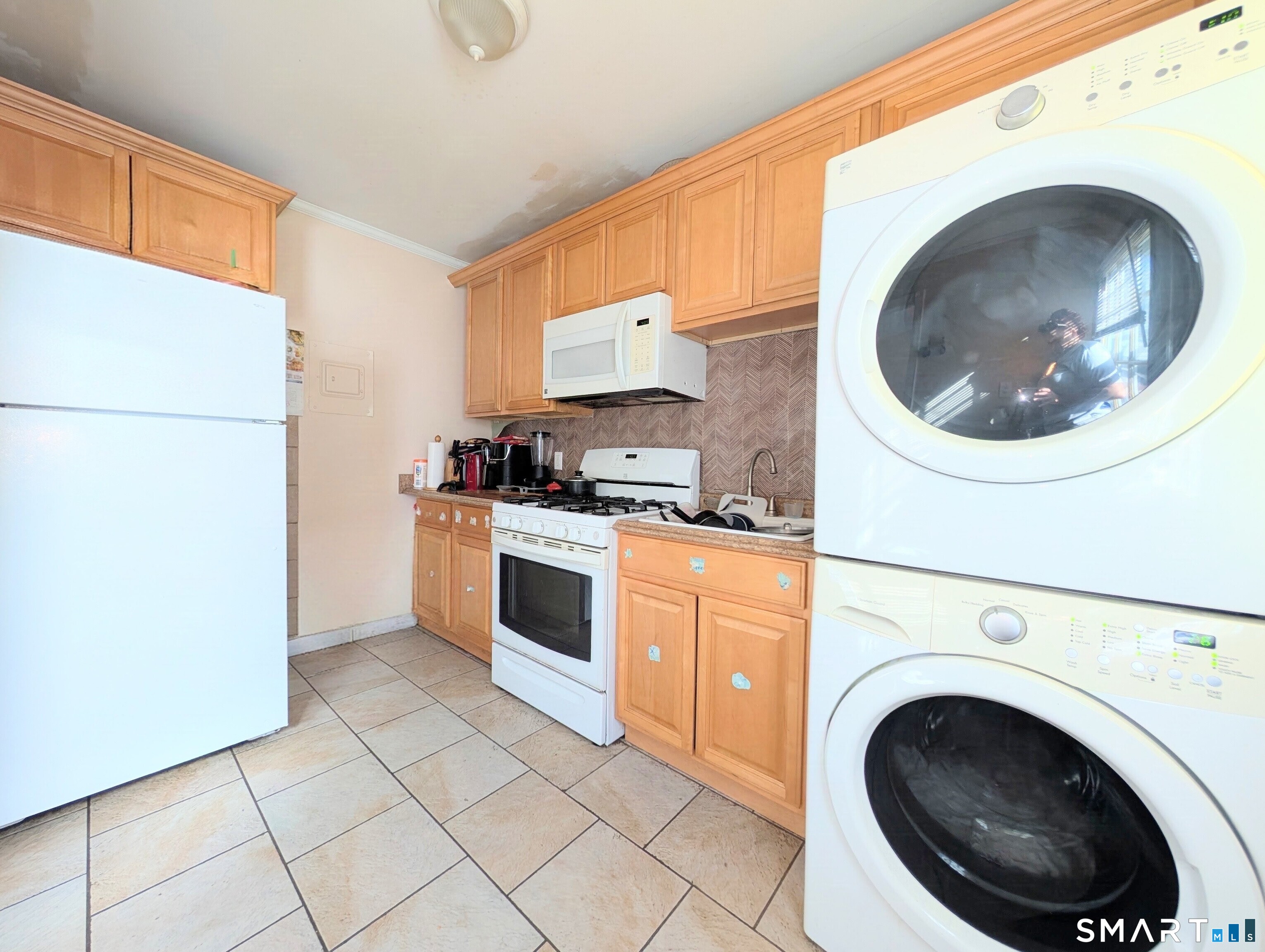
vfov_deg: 94.6
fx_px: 439
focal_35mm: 12
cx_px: 632
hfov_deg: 110.5
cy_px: 476
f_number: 1.7
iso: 53
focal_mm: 2.02
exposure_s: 1/58.4
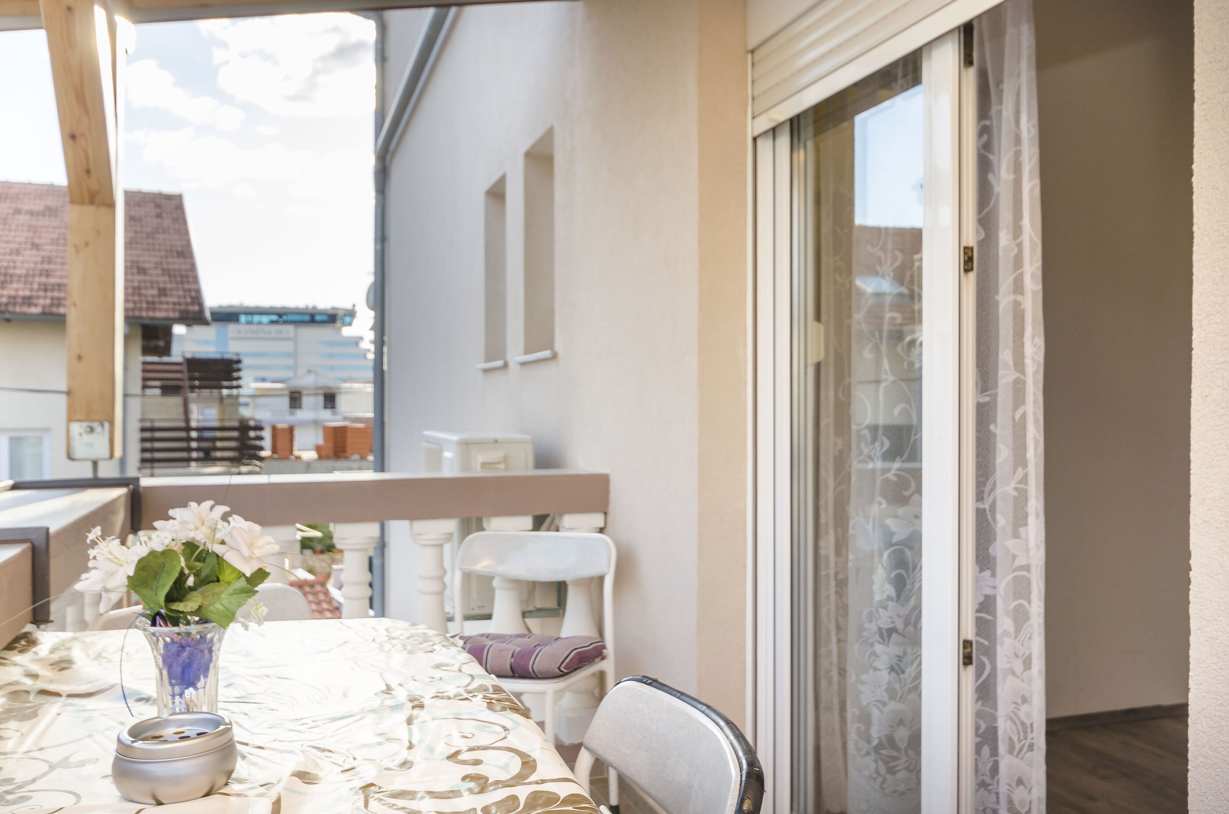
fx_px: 1022
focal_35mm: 30
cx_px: 614
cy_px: 407
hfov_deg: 62.0
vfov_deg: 43.4
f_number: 7.1
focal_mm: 20
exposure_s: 1/125
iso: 100
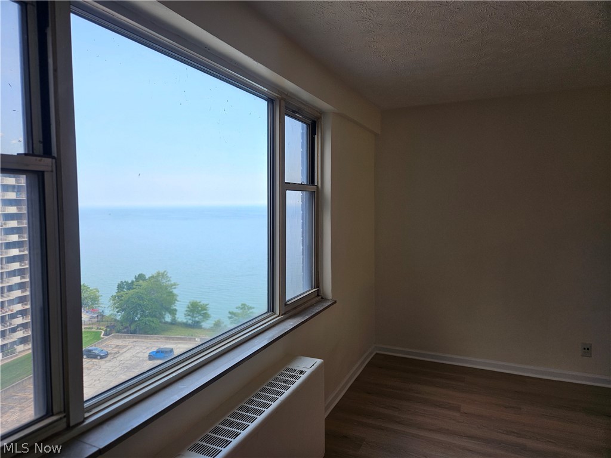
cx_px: 306
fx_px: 406
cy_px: 229
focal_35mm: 23
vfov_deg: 58.9
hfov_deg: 73.9
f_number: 1.8
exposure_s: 1/349
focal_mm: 5.4
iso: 25
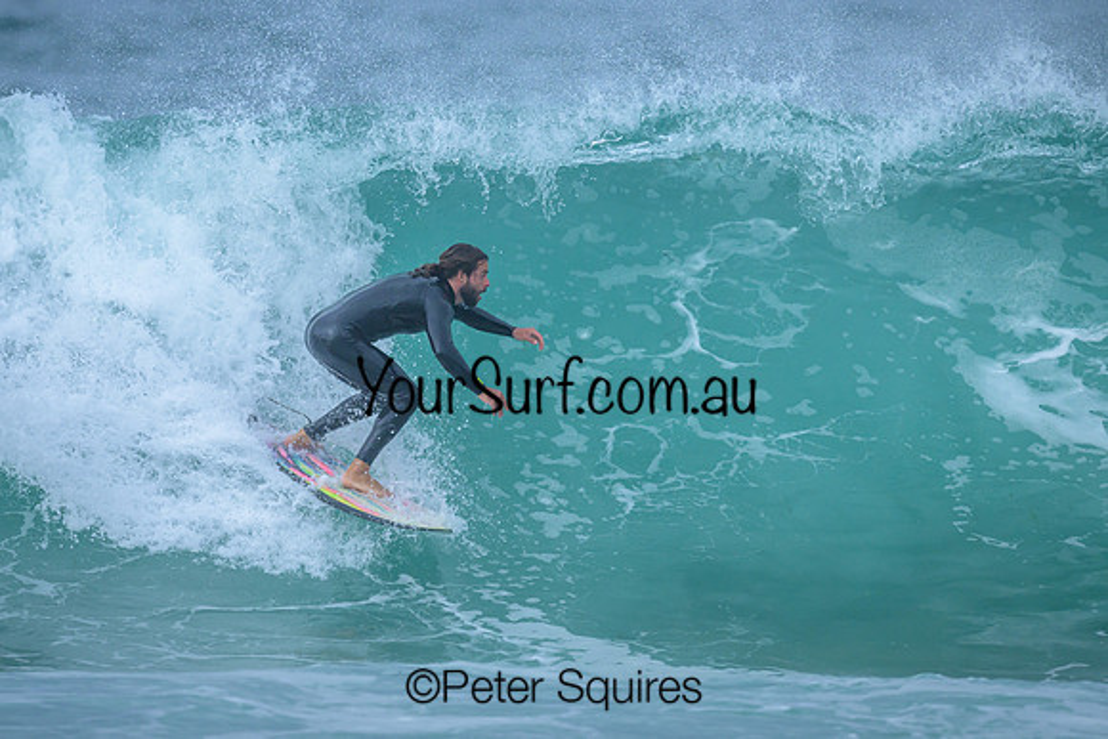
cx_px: 467
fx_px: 33851
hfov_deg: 1.9
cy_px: 317
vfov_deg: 1.3
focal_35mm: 1100
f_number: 6.3
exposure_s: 1/2500
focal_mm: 800
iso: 500
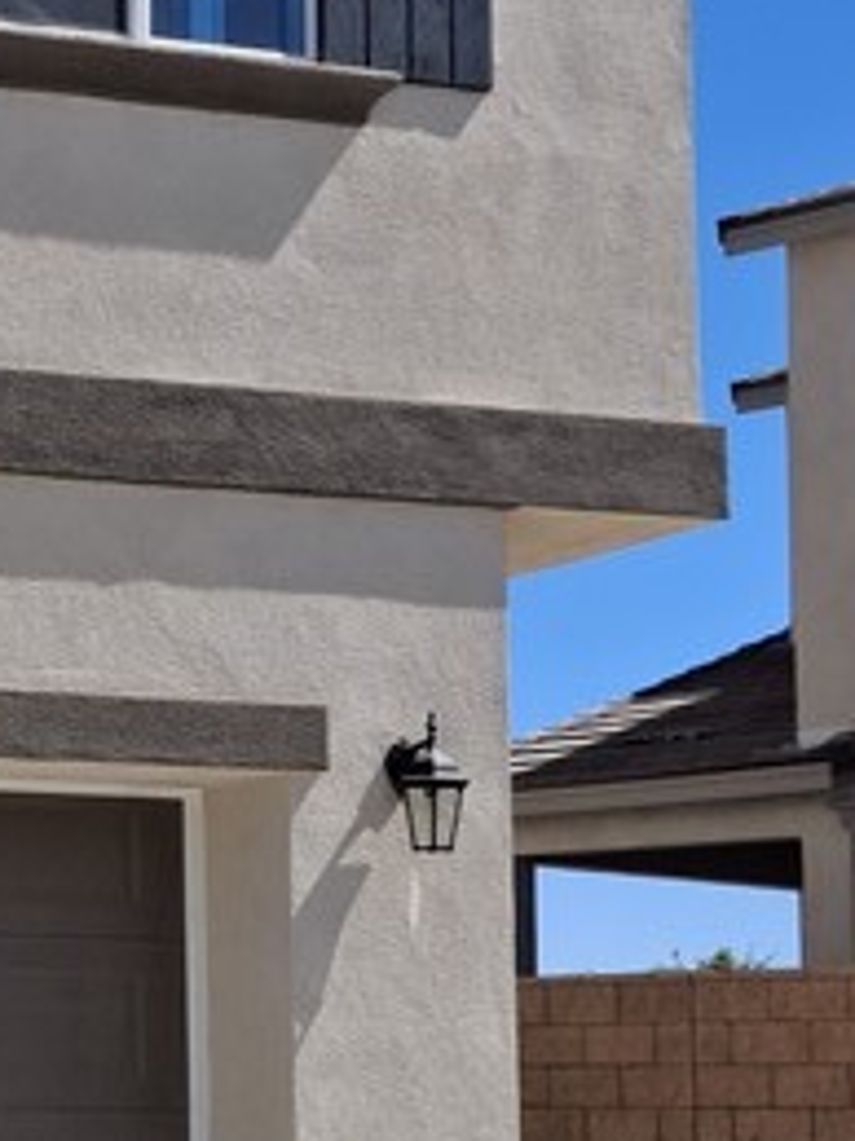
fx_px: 3263
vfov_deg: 19.8
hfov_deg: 14.0
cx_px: -414
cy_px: 780
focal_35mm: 99
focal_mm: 4.69
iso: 32
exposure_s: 1/1560
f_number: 1.8
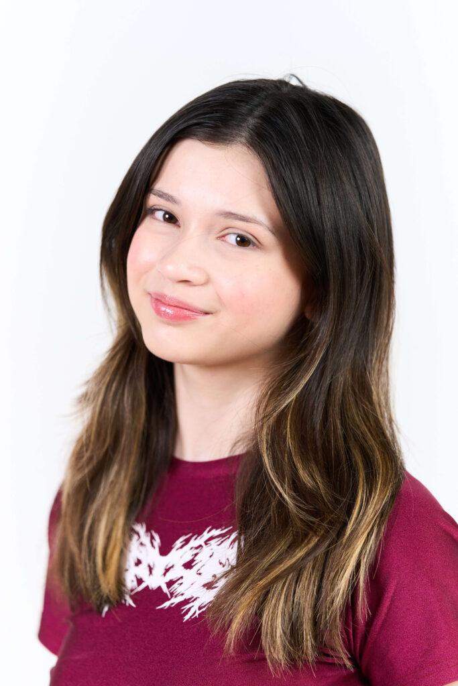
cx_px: 229
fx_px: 3128
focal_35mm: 164
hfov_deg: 8.4
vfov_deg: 12.5
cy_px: 343
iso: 800
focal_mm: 164
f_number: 2.8
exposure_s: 1/160
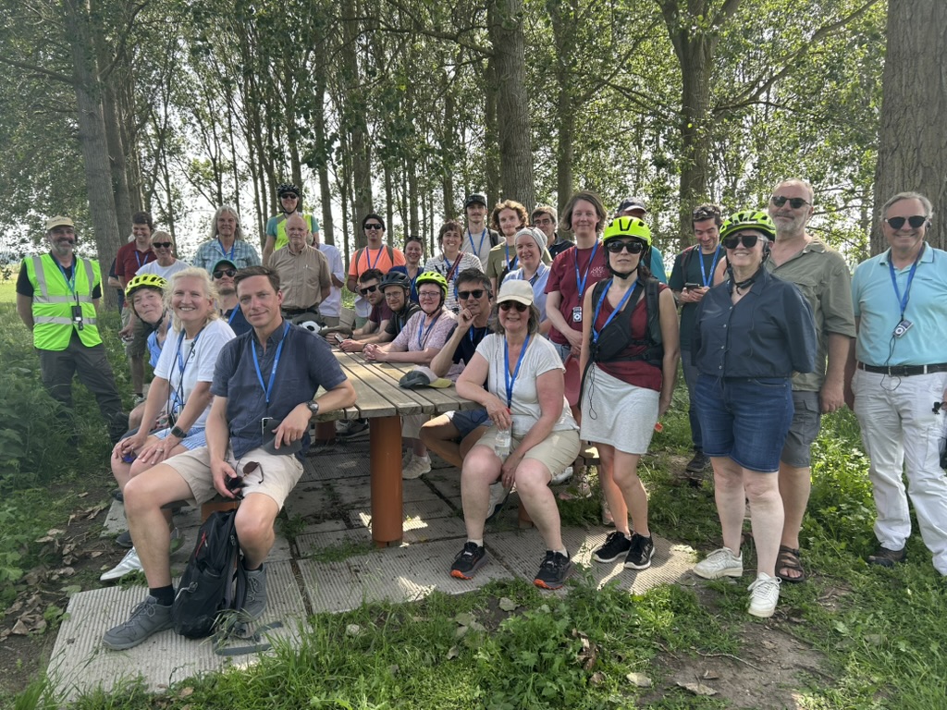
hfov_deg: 67.3
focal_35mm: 26
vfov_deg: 53.1
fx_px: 711
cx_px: 474
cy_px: 355
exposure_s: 1/611
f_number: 1.5
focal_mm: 5.7
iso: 50
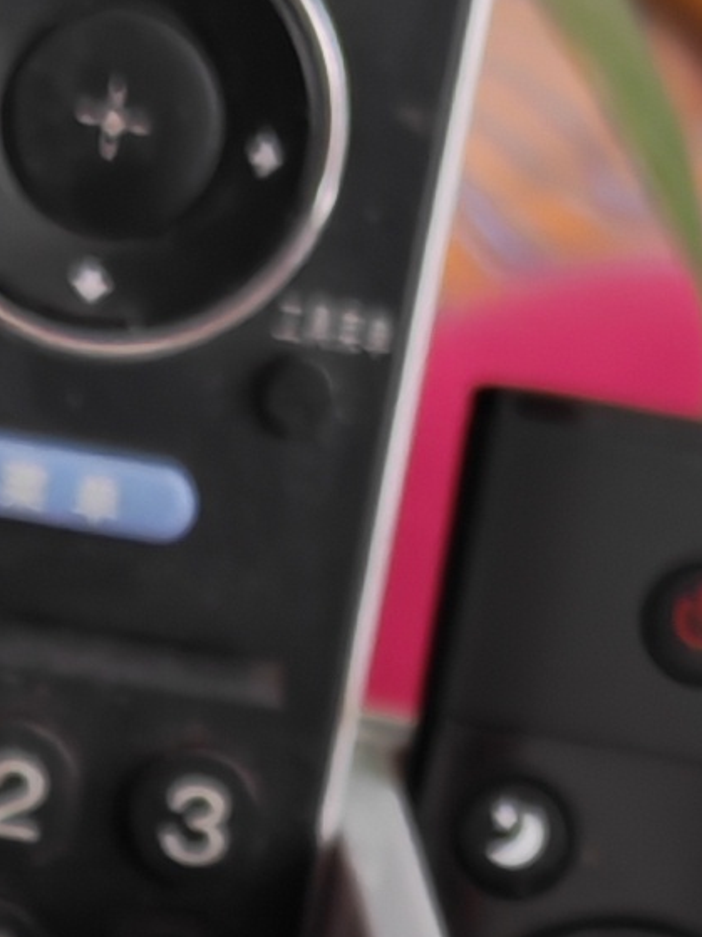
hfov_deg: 8.4
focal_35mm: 176
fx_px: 4761
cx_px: 439
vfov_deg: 10.5
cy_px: 1737
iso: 640
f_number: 1.9
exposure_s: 1/50
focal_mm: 6.12
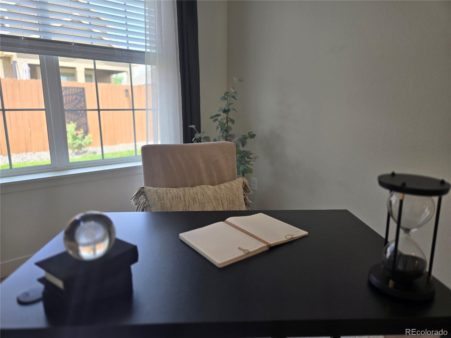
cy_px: 169
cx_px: 226
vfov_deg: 58.9
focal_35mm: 23
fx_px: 300
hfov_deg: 73.9
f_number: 1.8
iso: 32
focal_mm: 5.4
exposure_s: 1/120
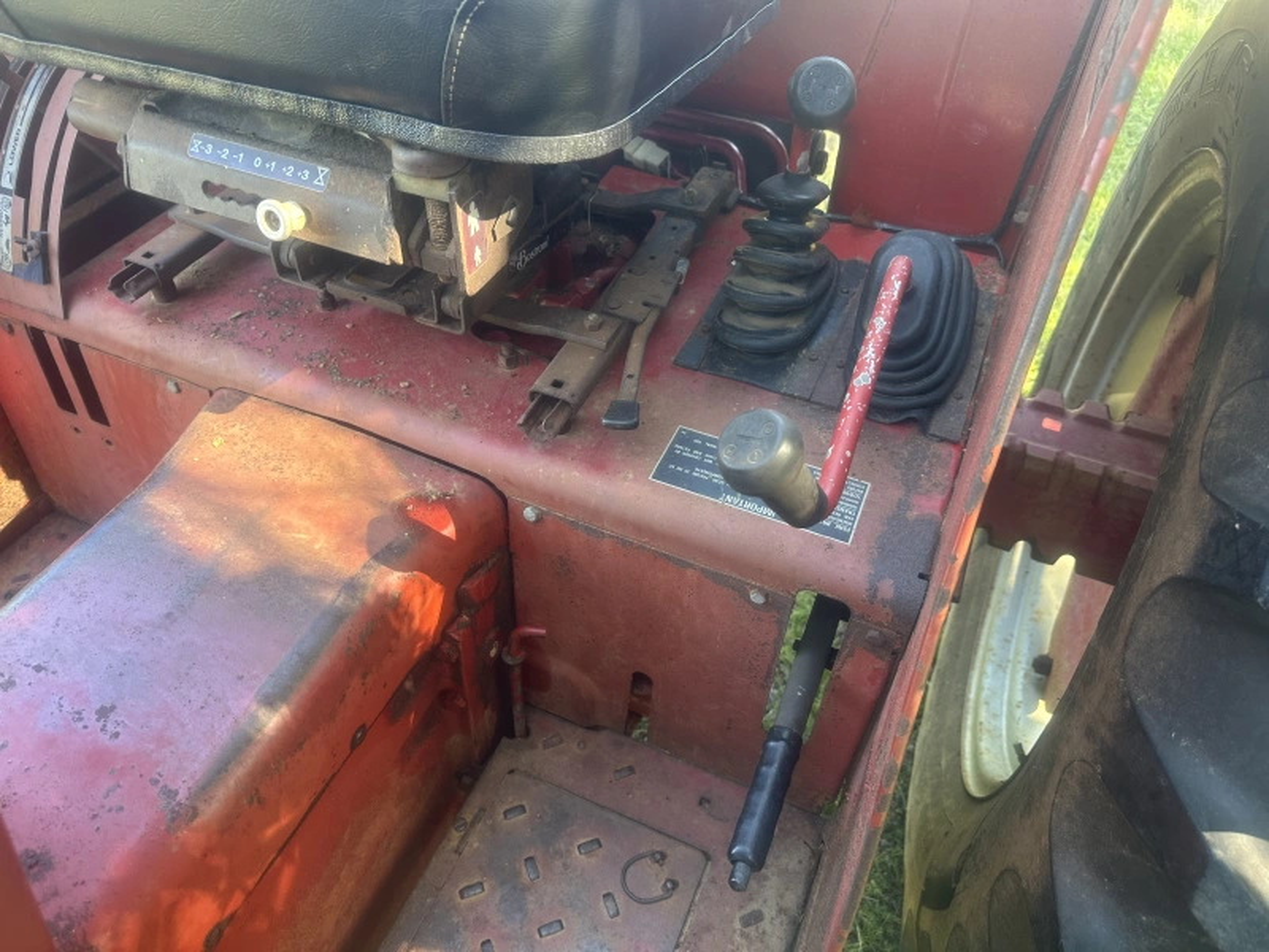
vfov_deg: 56.8
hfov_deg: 71.6
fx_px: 880
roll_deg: -2.4
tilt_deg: -39.4
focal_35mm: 24
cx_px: 634
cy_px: 476
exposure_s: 1/121
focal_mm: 6.86
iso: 160
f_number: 1.78
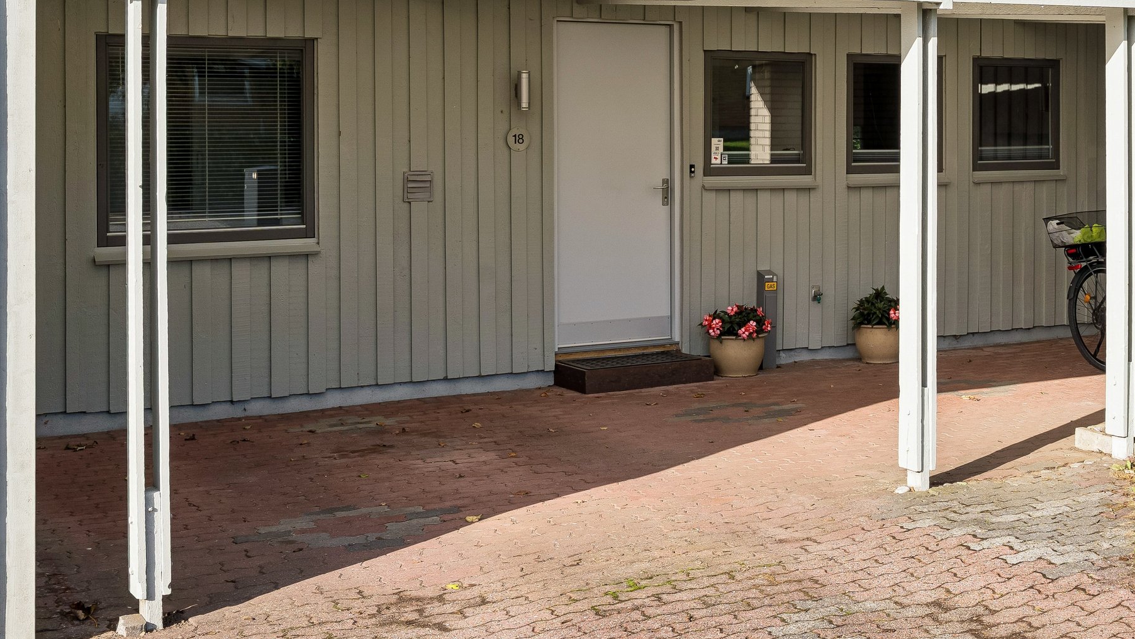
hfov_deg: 37.2
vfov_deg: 22.1
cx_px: 900
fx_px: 1625
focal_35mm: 54
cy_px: 196
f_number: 8
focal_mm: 31
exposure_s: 1/250
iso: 200
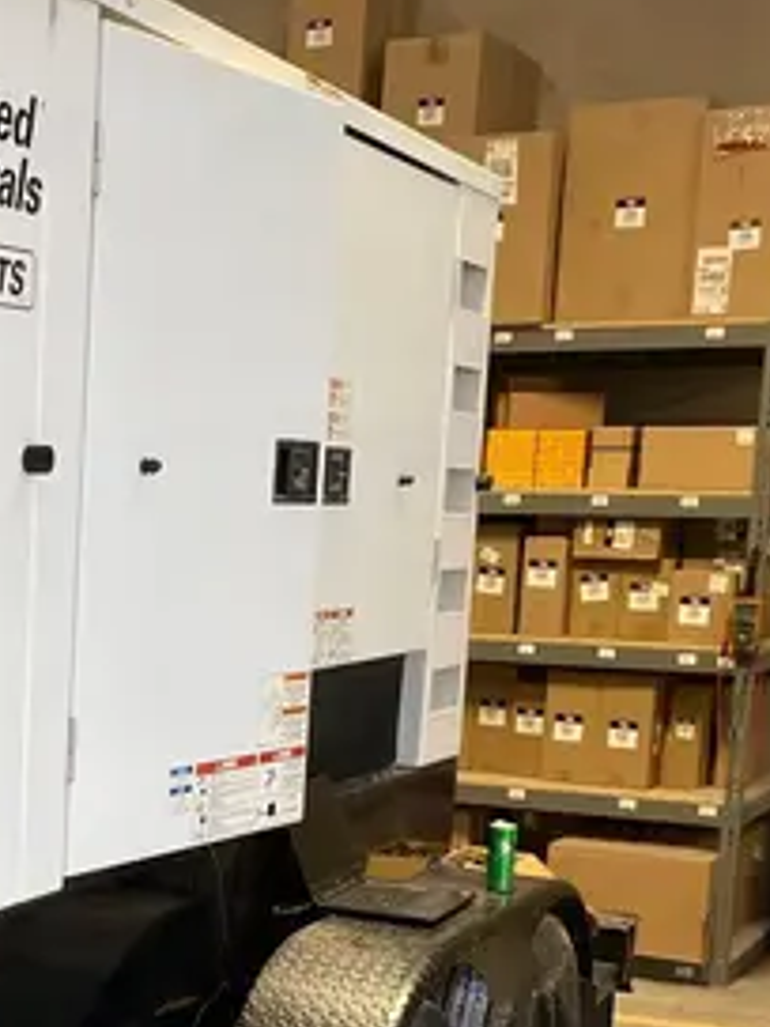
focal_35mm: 70
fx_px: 2076
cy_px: 840
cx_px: -242
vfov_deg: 27.2
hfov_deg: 19.3
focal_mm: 4.25
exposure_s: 1/60
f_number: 1.8
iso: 125
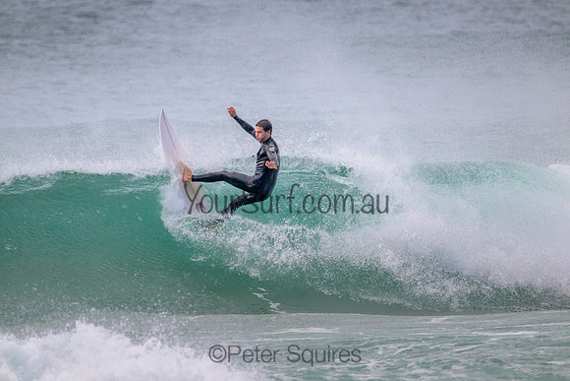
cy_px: 190
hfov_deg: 2.6
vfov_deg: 1.7
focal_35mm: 800
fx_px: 12669
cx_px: 285
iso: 1800
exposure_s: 1/2000
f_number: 11
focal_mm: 800
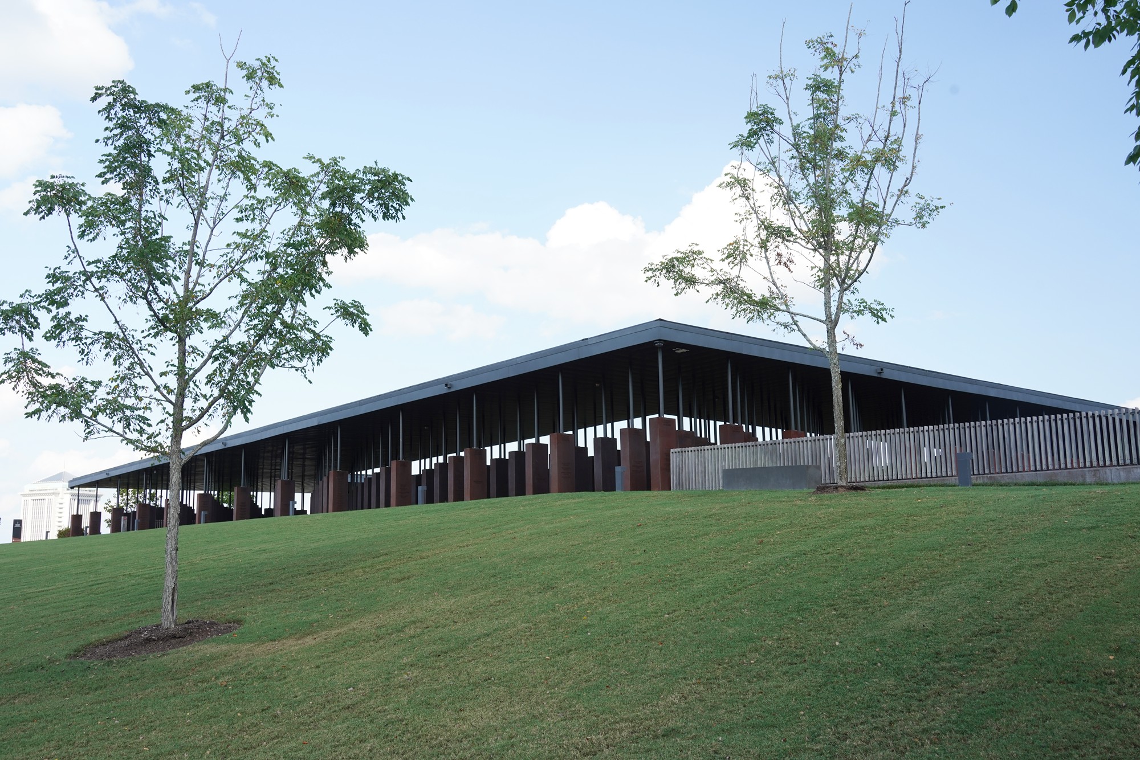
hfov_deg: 58.7
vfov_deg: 41.1
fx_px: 1013
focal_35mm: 32
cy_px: 380
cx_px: 570
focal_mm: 32
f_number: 10
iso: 400
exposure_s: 1/100
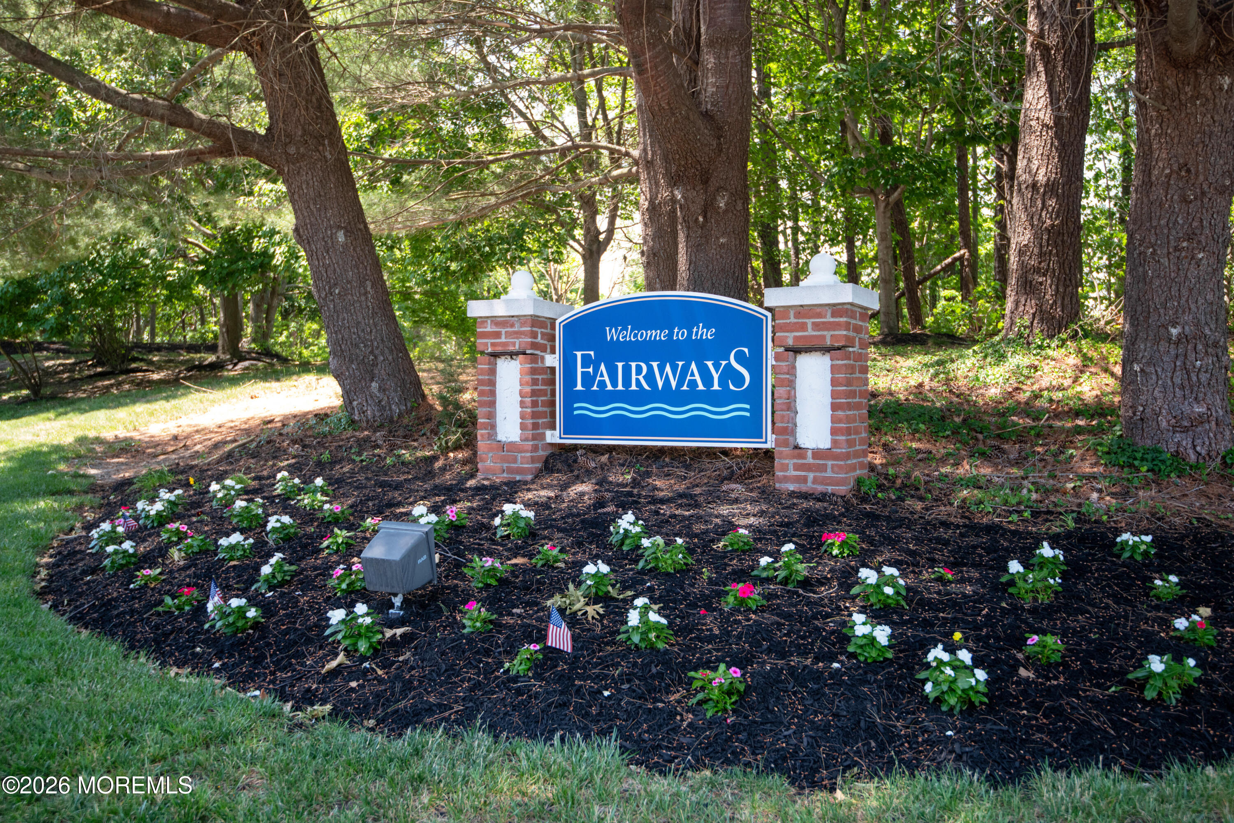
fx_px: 1200
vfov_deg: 37.9
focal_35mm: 35
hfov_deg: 54.4
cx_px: 617
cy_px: 412
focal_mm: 35
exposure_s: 1/250
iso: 400
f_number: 4
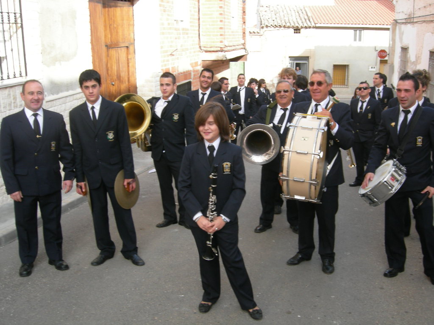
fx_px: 451
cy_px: 162
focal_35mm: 36
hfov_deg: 51.4
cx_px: 217
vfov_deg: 39.7
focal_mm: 7.5
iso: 64
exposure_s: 1/125
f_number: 4.3
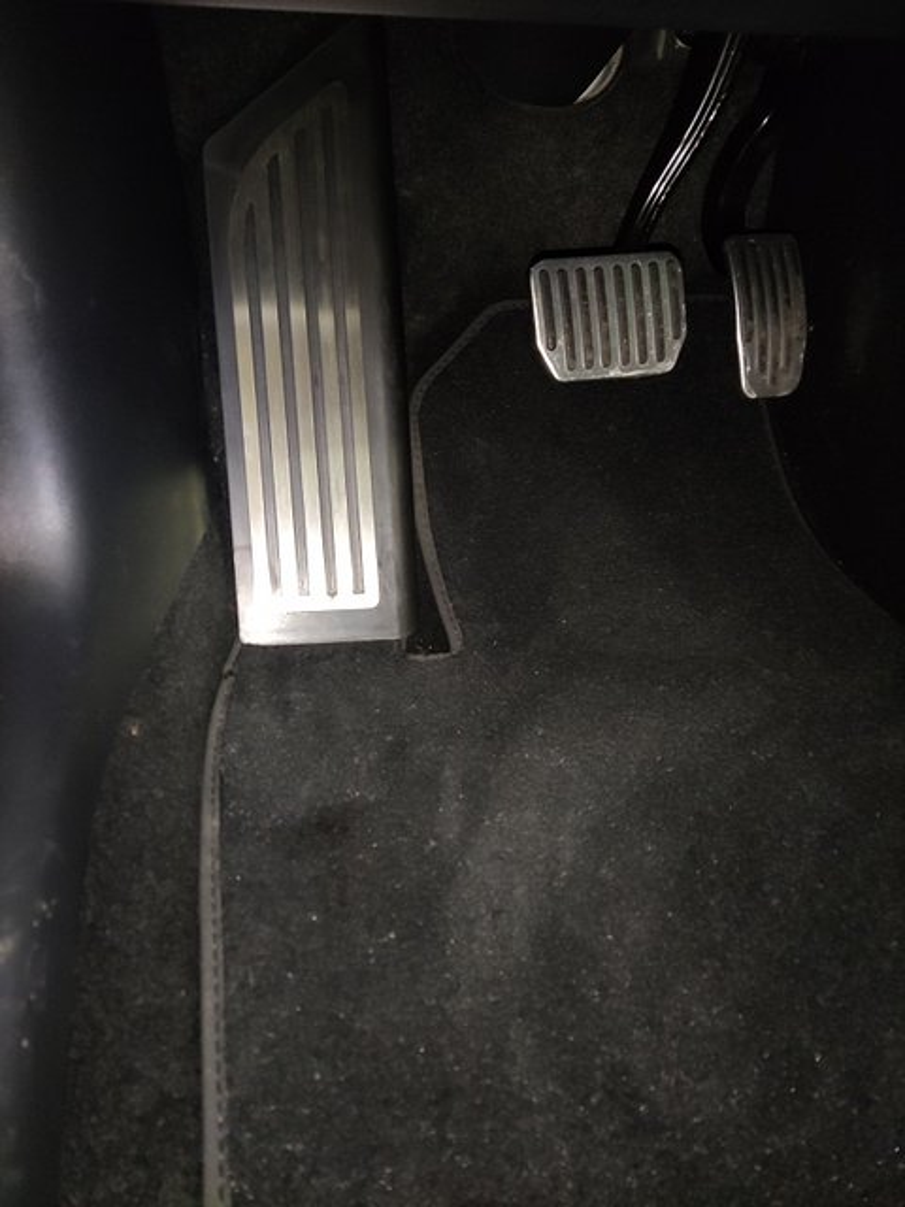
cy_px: 604
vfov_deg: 67.3
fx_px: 906
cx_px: 452
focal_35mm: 26
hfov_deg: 53.1
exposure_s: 1/17
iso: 1198
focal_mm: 4.71
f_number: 1.79
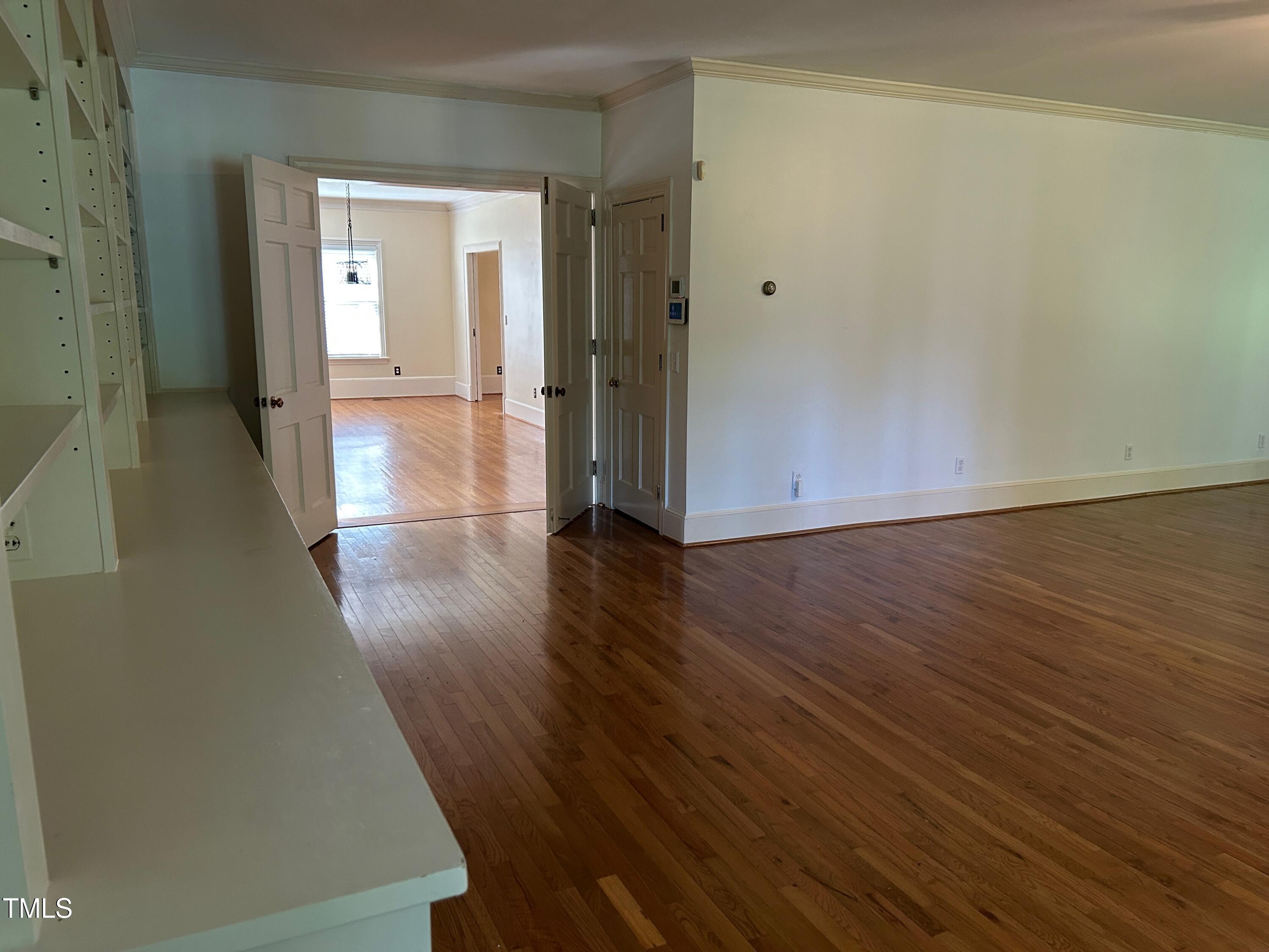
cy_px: 476
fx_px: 953
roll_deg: -0.3
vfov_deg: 53.1
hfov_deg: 67.3
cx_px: 634
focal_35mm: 26
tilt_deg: -10.8
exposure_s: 1/60
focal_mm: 5.7
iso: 200
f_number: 1.5
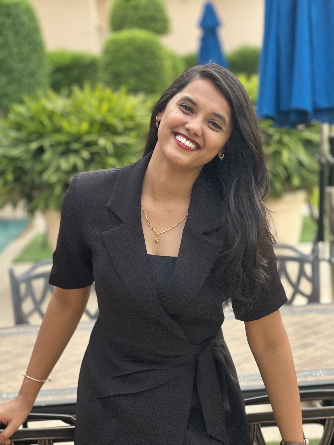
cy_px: 222
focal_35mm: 77
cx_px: 167
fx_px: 991
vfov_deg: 25.3
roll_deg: +4.5
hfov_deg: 19.1
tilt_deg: -7.7
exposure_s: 1/121
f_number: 2.8
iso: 160
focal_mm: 9
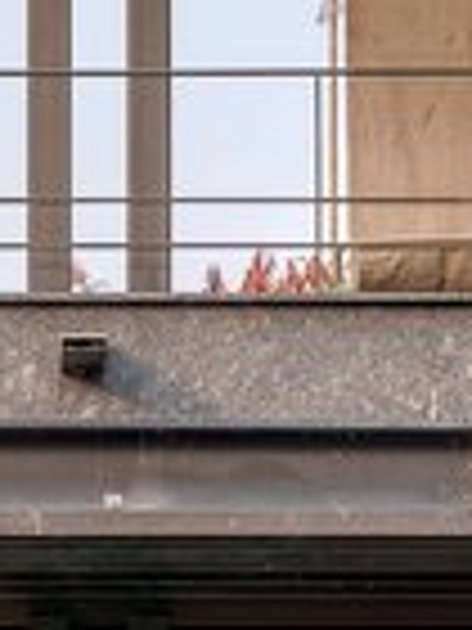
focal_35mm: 305
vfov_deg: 6.5
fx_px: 5545
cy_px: 740
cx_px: 13
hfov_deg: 4.9
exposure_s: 1/25
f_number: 10
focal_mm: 50
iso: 200
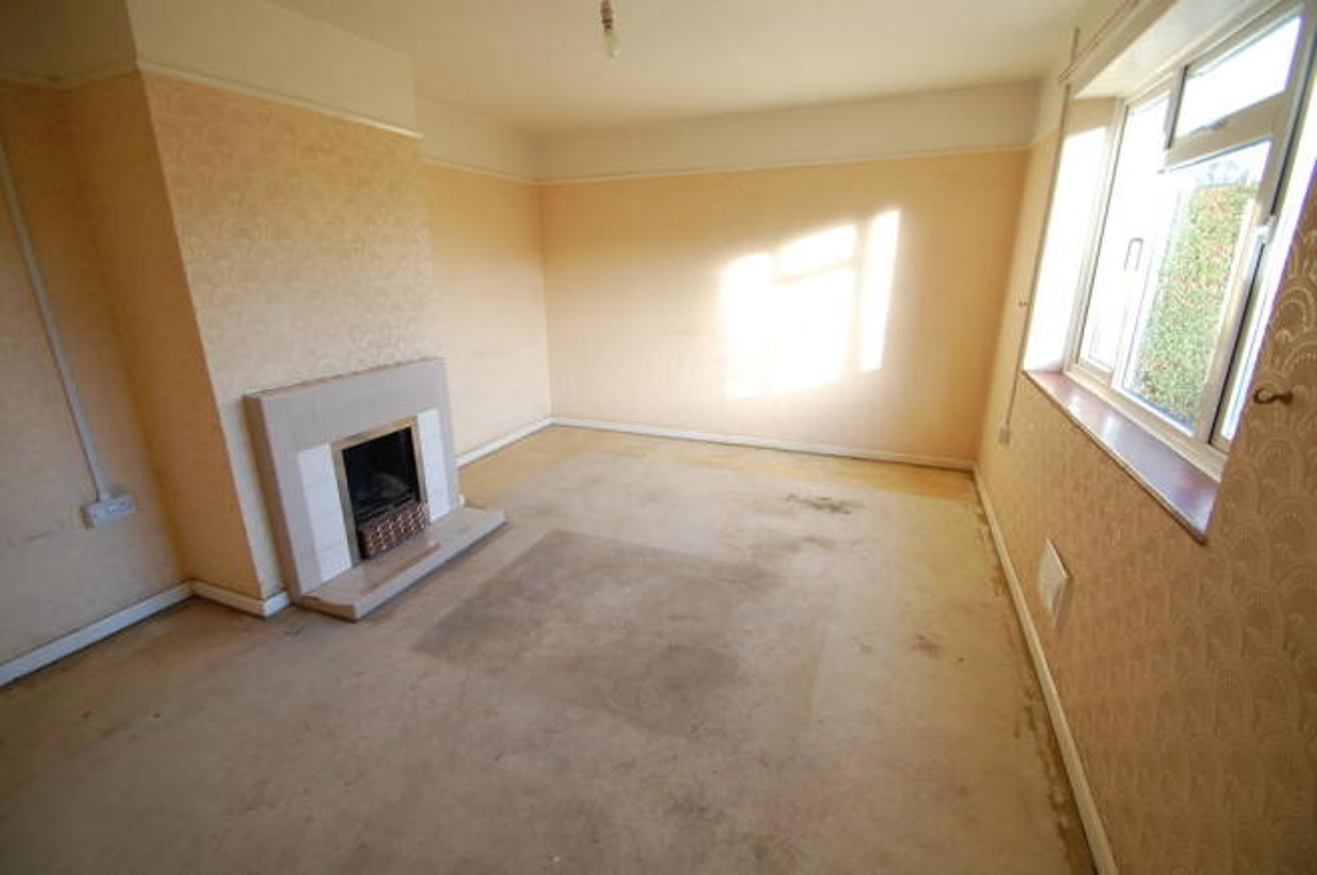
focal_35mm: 15
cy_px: 438
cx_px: 658
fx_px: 548
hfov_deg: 100.4
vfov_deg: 77.2
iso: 400
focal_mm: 10
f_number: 4
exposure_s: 1/60
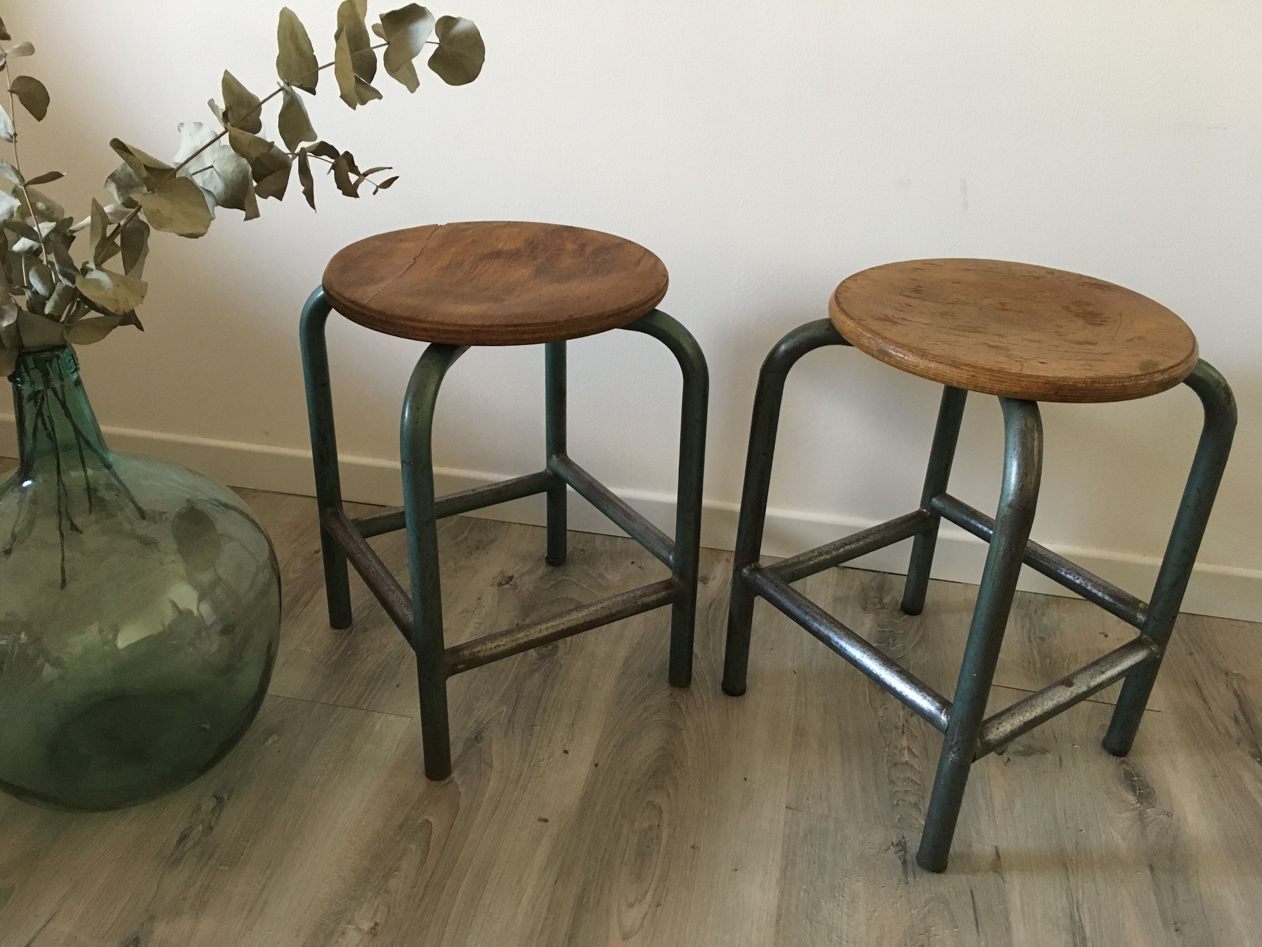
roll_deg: -2.1
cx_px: 631
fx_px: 1057
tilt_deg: -27.8
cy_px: 474
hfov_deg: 61.7
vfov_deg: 48.2
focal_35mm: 29
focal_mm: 4.15
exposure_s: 1/33
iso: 250
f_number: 2.2
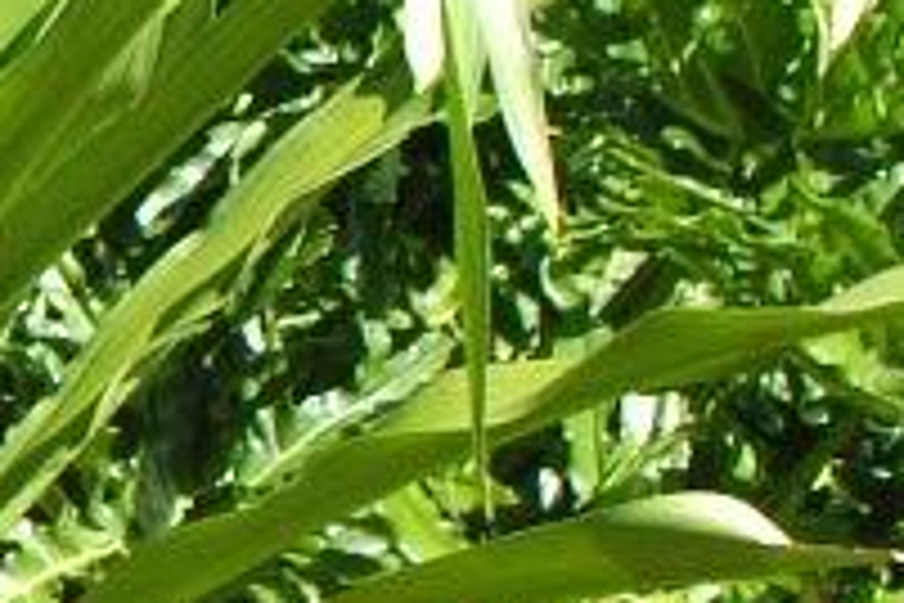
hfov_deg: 4.9
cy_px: 396
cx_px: -2096
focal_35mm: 393
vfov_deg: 3.5
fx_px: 9861
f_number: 9
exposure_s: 1/250
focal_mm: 35
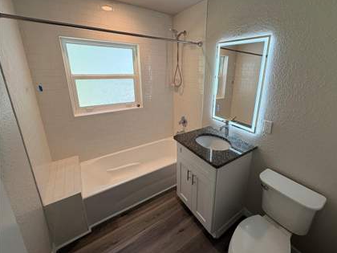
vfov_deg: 77.8
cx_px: 190
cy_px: 111
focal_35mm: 16
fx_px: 156
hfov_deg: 94.0
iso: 100
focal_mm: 2.22
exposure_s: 1/120
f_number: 2.2
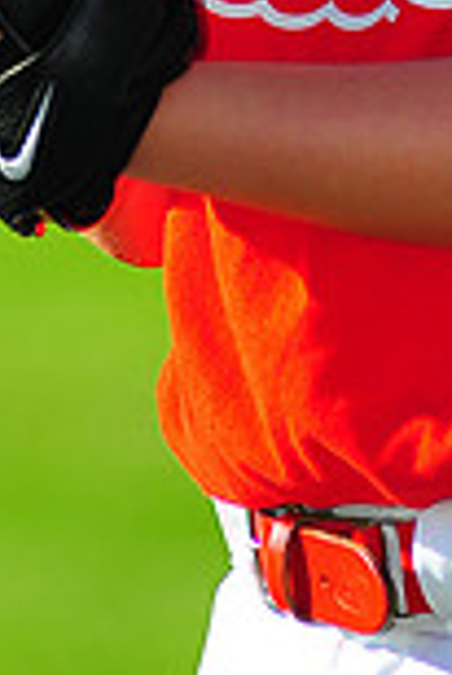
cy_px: -351
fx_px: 12721
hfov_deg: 2.0
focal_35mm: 677
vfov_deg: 3.0
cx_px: 342
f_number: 4
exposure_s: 1/1250
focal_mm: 180
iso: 200
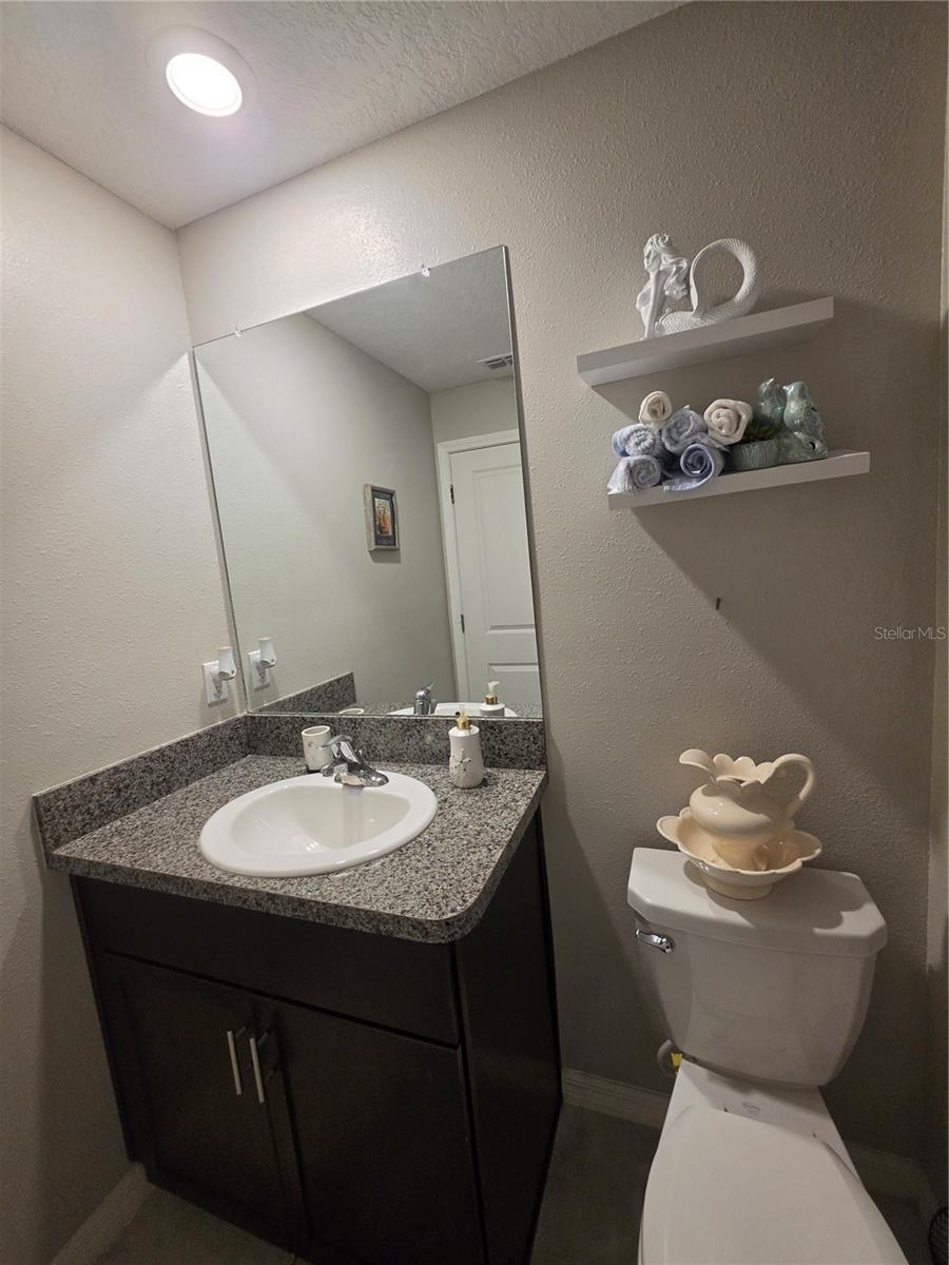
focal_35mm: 13
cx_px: 474
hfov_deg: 89.9
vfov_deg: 106.2
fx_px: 475
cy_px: 632
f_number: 1.9
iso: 200
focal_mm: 2.2
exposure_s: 1/120
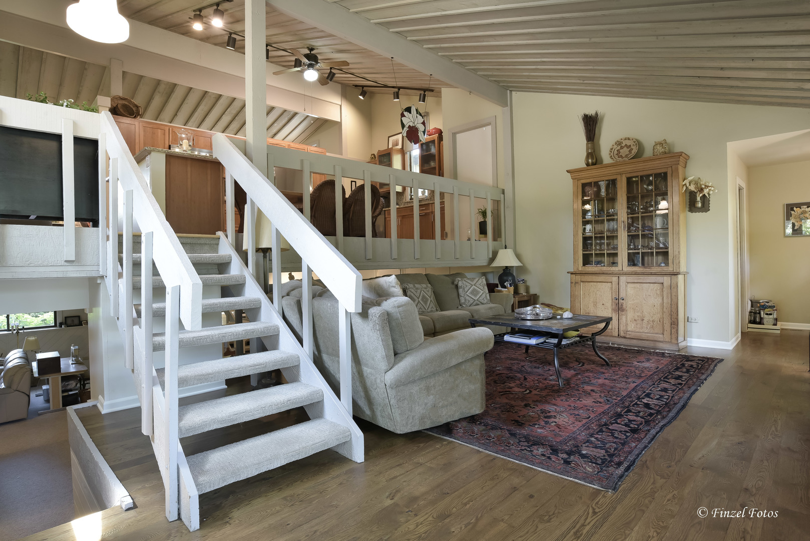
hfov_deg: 90.0
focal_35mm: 18
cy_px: 270
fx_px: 405
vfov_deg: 67.4
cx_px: 405
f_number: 11
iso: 320
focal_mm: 18
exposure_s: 1/2
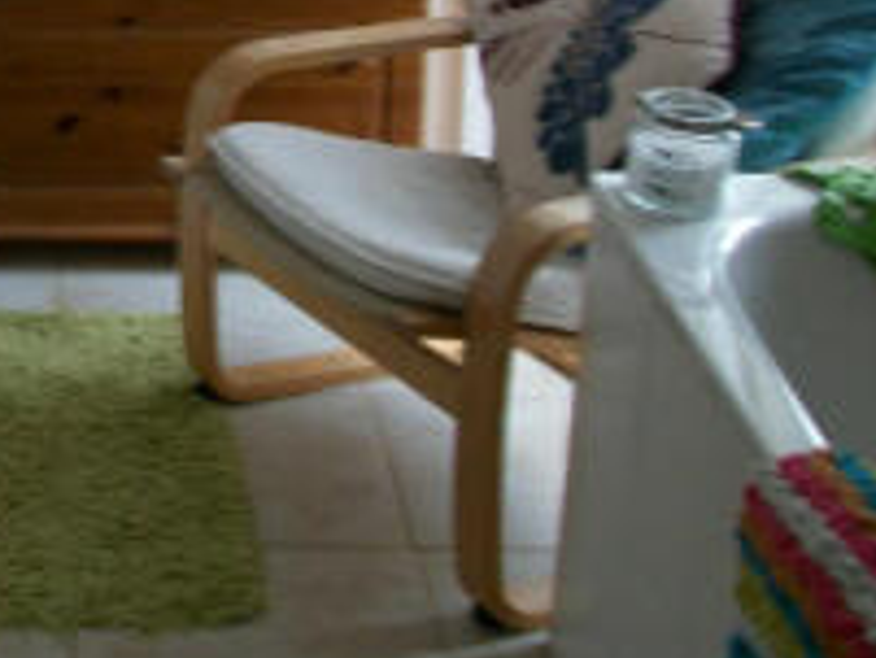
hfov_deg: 19.7
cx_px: -325
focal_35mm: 90
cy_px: -41
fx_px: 2279
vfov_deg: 16.0
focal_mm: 5.7
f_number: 2.9
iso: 80
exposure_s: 1/45.2
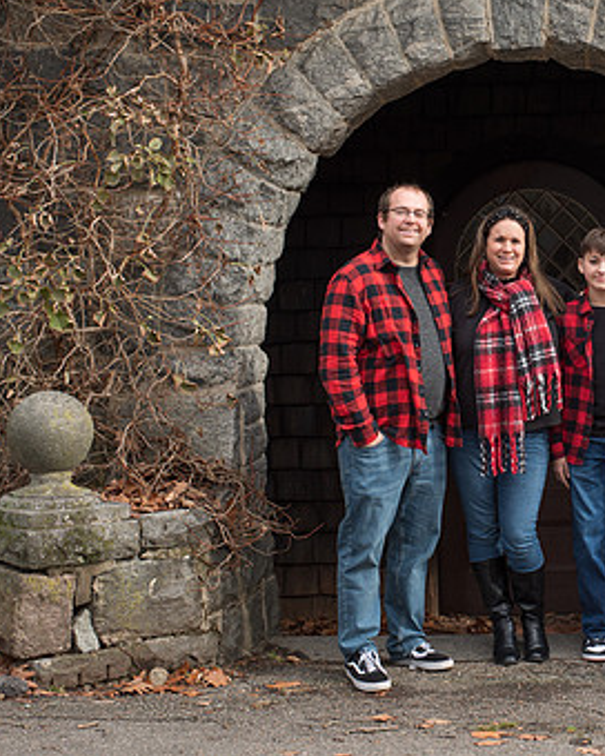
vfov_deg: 23.8
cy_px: 330
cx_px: 527
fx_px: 1791
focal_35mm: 80
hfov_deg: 18.9
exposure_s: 1/250
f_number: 4.5
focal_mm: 50
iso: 100
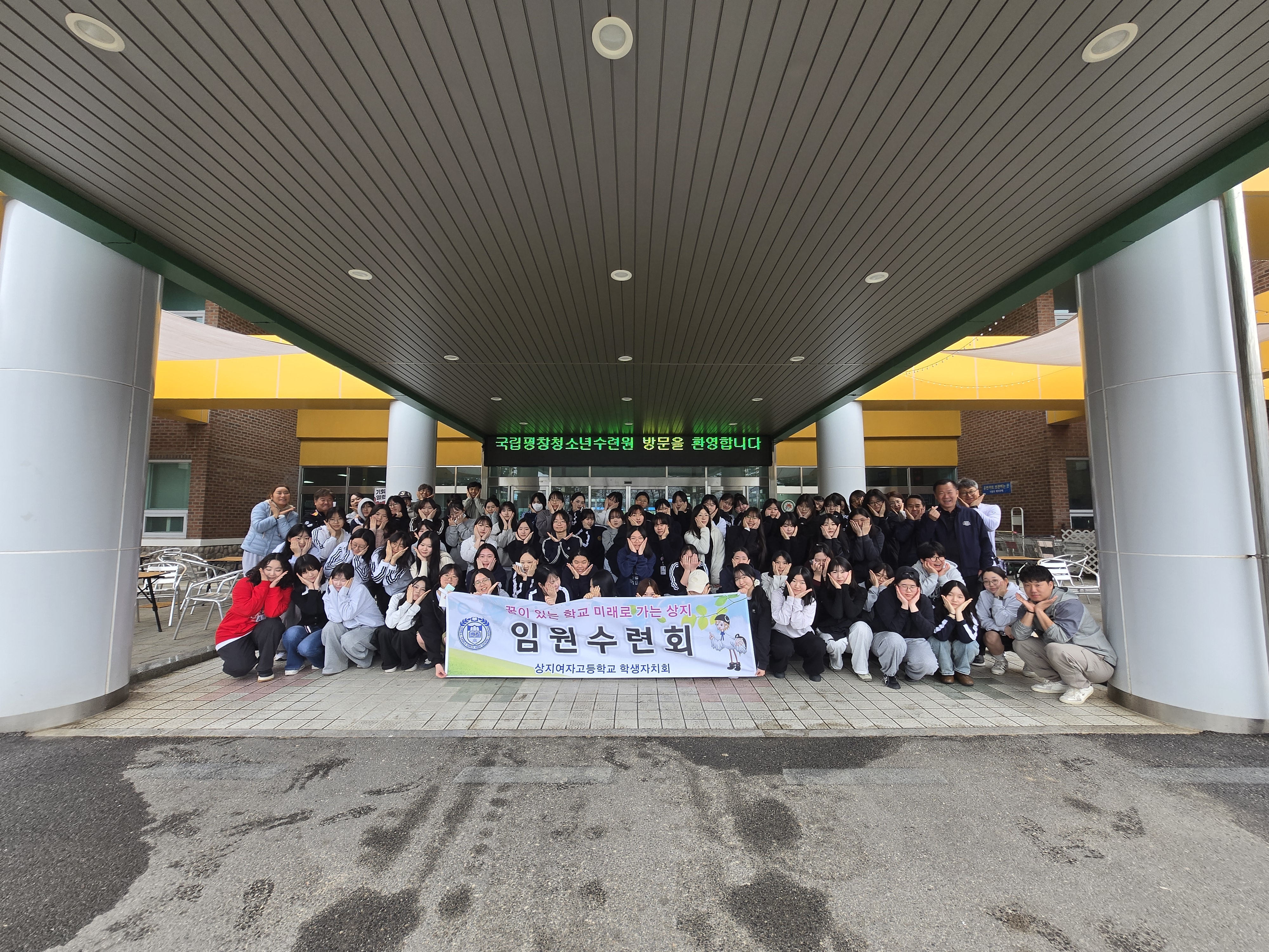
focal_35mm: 13
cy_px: 476
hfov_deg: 106.2
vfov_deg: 89.9
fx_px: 477
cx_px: 634
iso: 25
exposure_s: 1/135
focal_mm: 1.7
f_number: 2.2
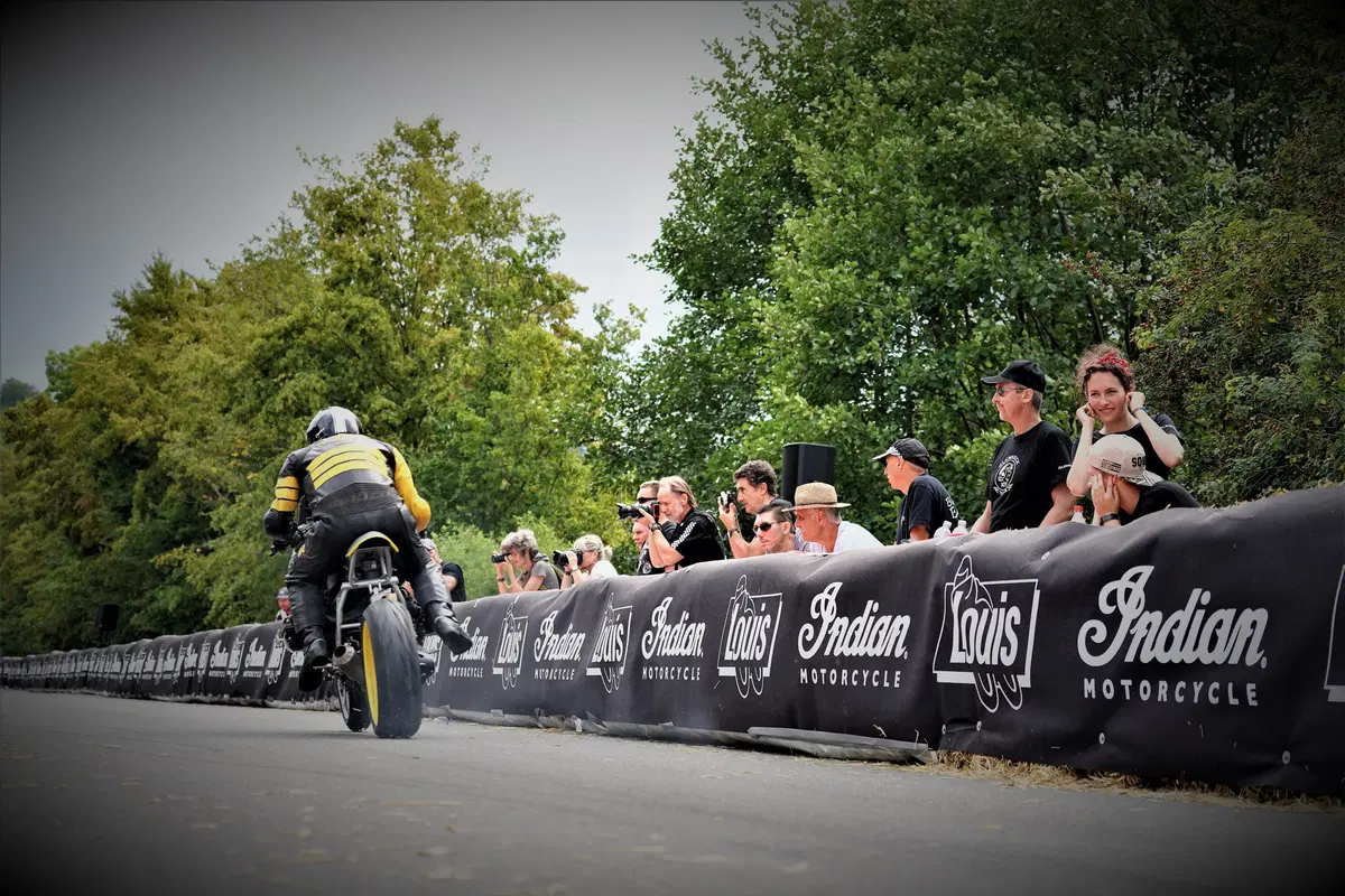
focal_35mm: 73
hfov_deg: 27.7
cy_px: 448
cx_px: 672
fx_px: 2727
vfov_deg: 18.7
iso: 100
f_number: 4.5
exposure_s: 1/250
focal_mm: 73
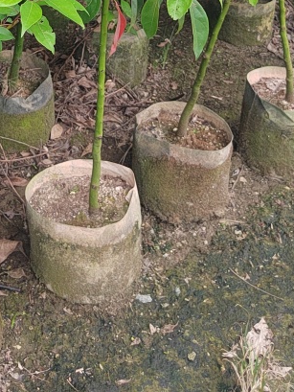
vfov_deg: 27.7
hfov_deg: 23.9
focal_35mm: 60
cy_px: -93
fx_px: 679
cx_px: 40
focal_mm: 5.52
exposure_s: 1/100
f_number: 1.9
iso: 1525
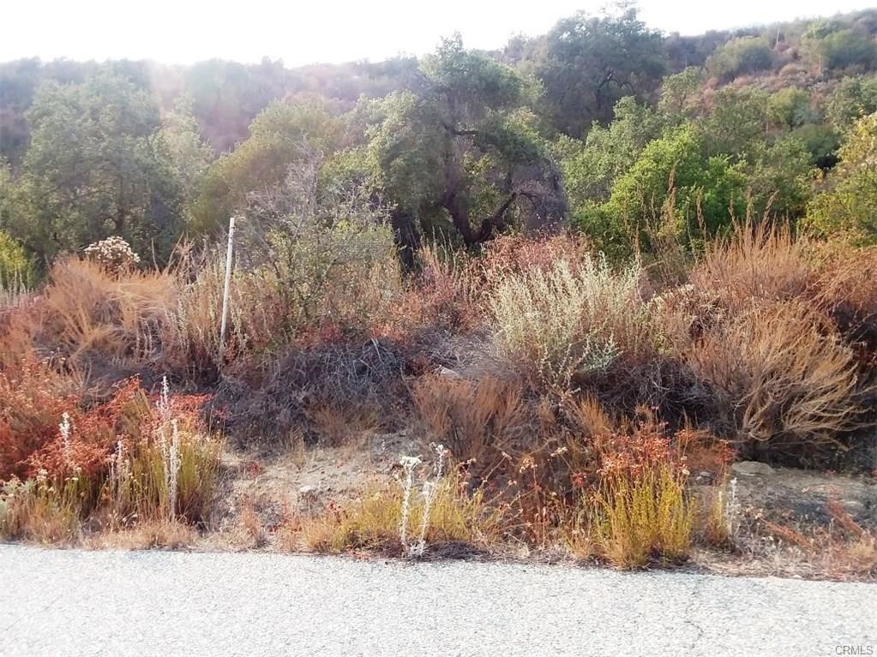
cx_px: 438
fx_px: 735
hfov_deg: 61.7
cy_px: 328
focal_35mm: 29
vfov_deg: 48.2
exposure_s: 1/343
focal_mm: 2.47
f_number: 1.9
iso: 40
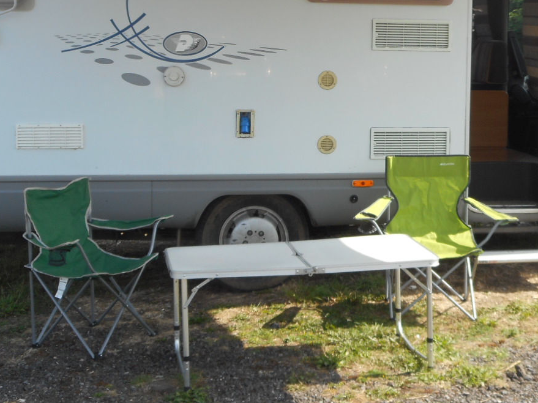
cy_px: 97
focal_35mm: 71
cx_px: 344
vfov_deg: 20.5
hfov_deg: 27.3
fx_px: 1103
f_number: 4.5
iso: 80
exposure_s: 1/200
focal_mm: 6.9
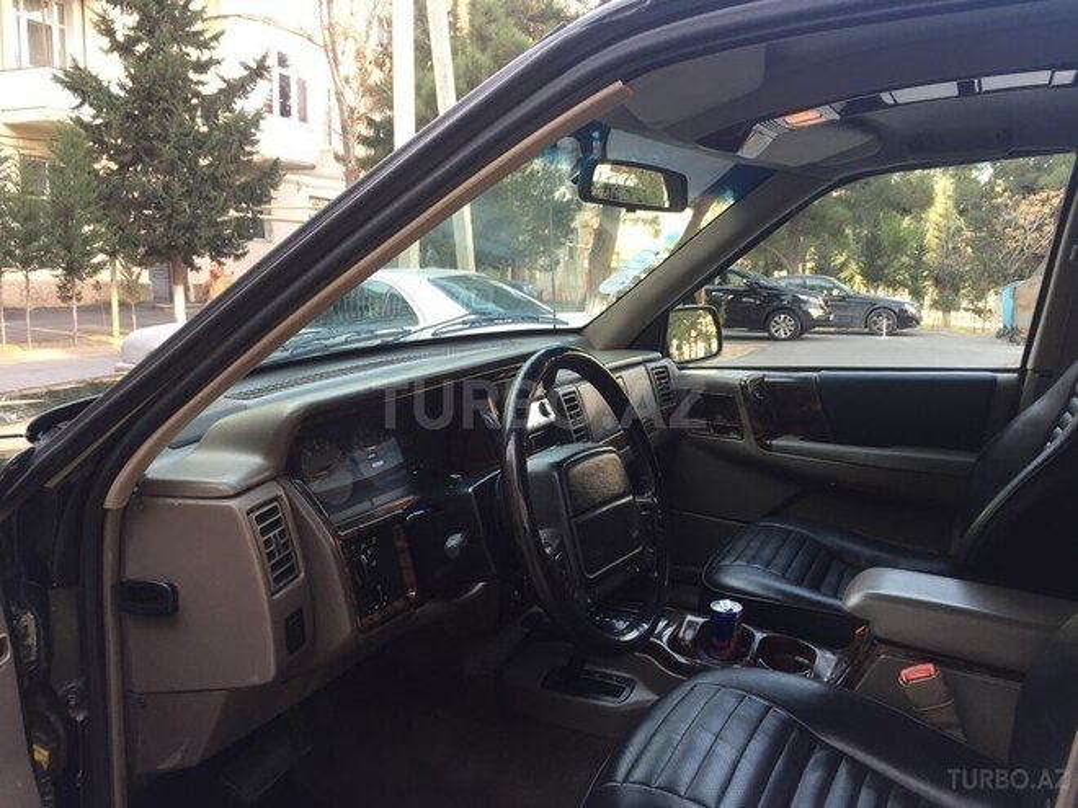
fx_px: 903
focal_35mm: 29
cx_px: 539
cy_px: 404
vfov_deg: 48.2
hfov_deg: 61.7
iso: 32
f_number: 2.2
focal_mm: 4.15
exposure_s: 1/50
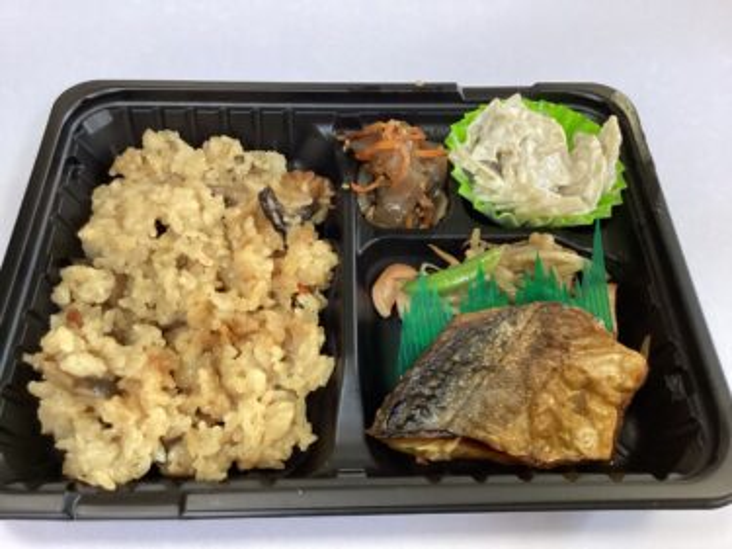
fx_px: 655
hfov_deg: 58.4
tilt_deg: -58.3
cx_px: 366
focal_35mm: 31
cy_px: 274
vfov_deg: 45.4
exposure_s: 1/60
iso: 320
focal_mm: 3.3
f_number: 2.4
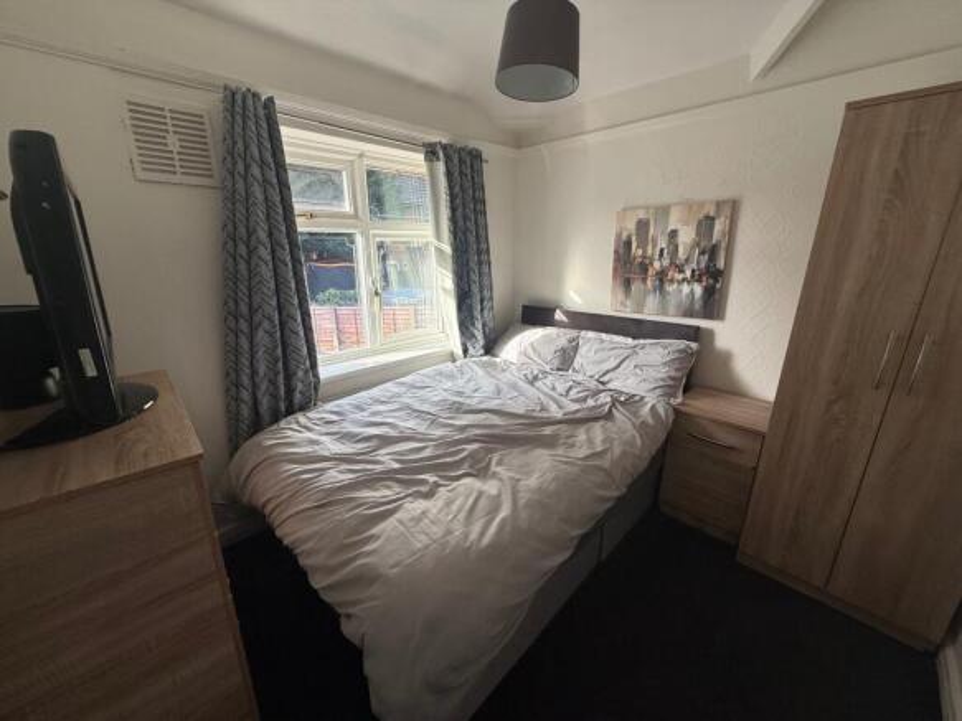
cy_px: 360
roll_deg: -0.4
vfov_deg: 85.7
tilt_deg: -16.2
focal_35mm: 14
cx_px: 481
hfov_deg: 102.1
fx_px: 389
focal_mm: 2.22
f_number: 2.2
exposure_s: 1/179
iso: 64
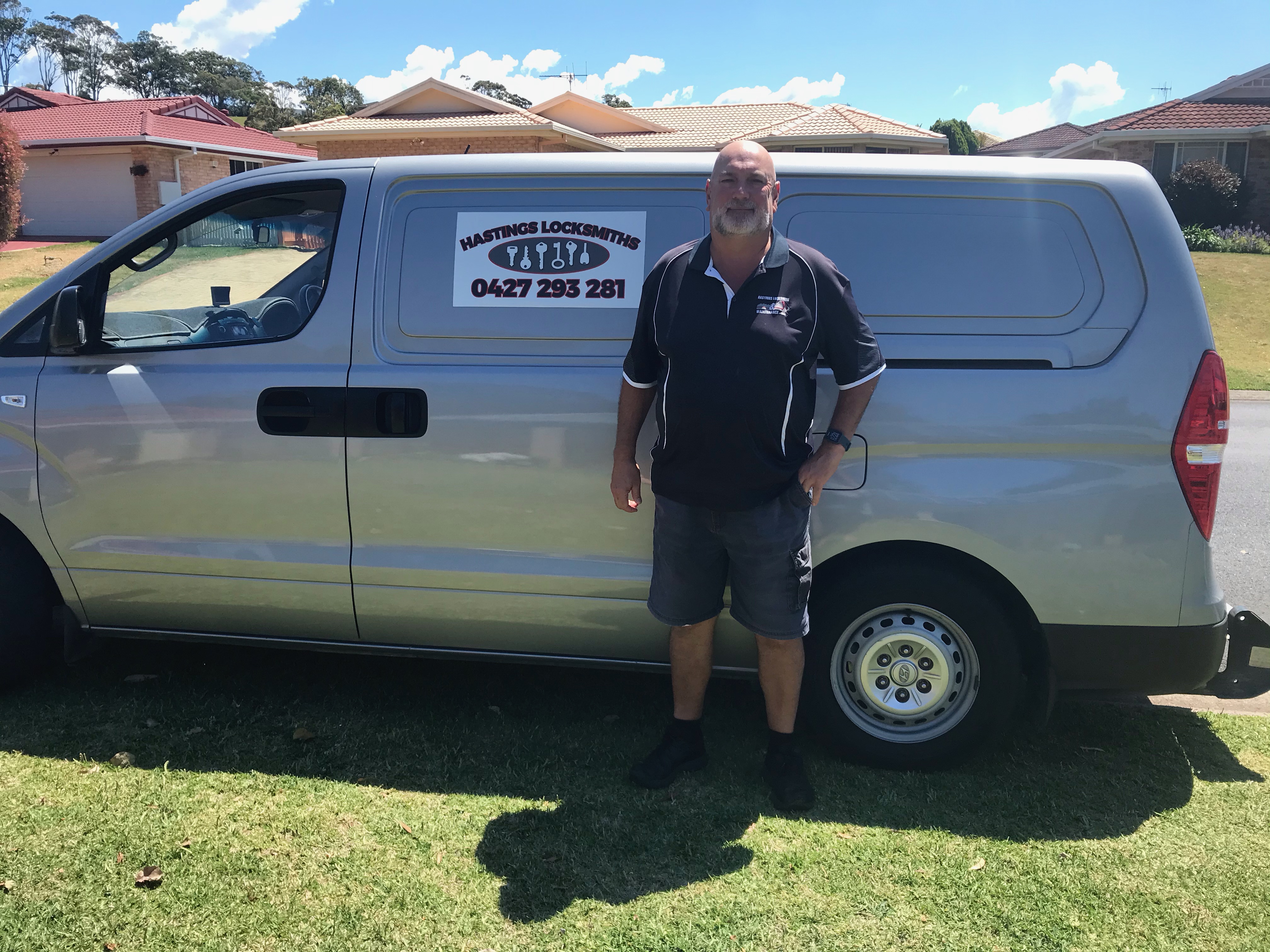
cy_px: 476
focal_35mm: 28
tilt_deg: -12.4
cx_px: 635
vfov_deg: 49.7
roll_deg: -0.6
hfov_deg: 63.4
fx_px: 1027
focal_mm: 3.99
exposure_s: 1/1312
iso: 20
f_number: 1.8
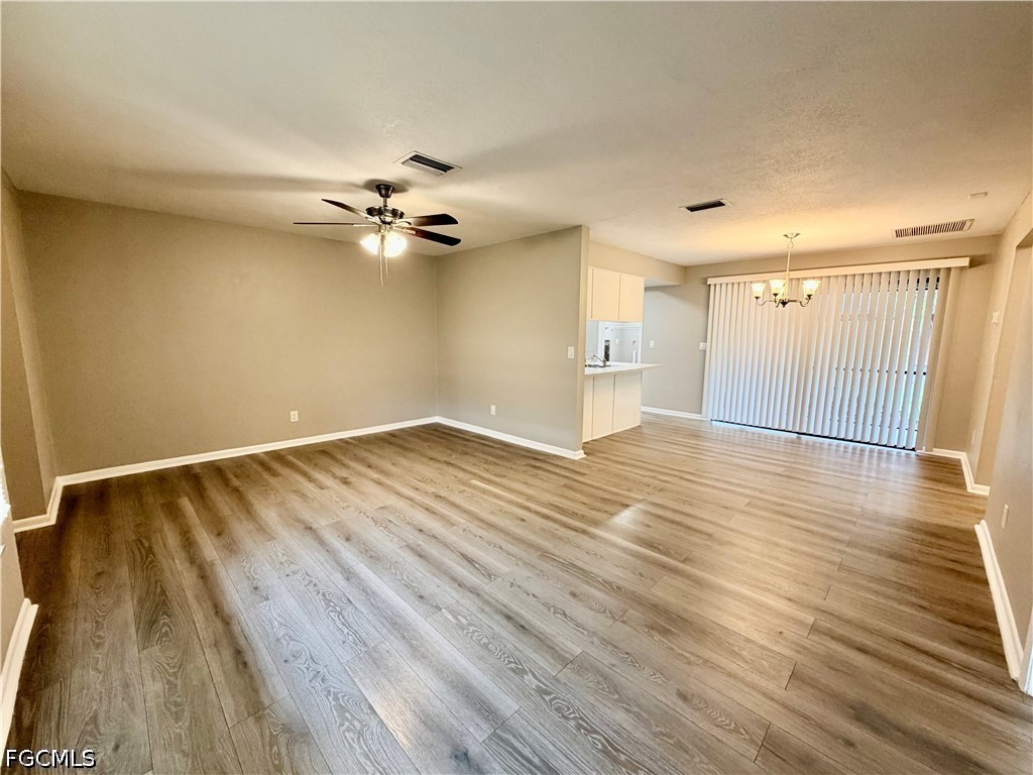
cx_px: 516
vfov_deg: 85.7
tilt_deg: -7.6
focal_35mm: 14
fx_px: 418
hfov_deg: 102.1
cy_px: 388
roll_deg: -0.4
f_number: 2.2
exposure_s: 1/60
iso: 200
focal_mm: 2.22
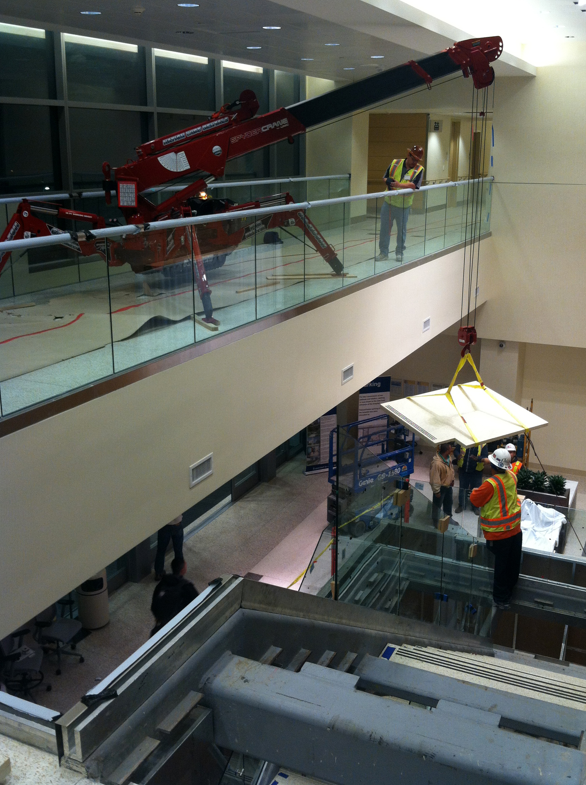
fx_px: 883
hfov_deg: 36.7
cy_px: 368
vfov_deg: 47.9
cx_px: 308
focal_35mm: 39
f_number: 2.8
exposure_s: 1/20
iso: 80
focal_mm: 3.85
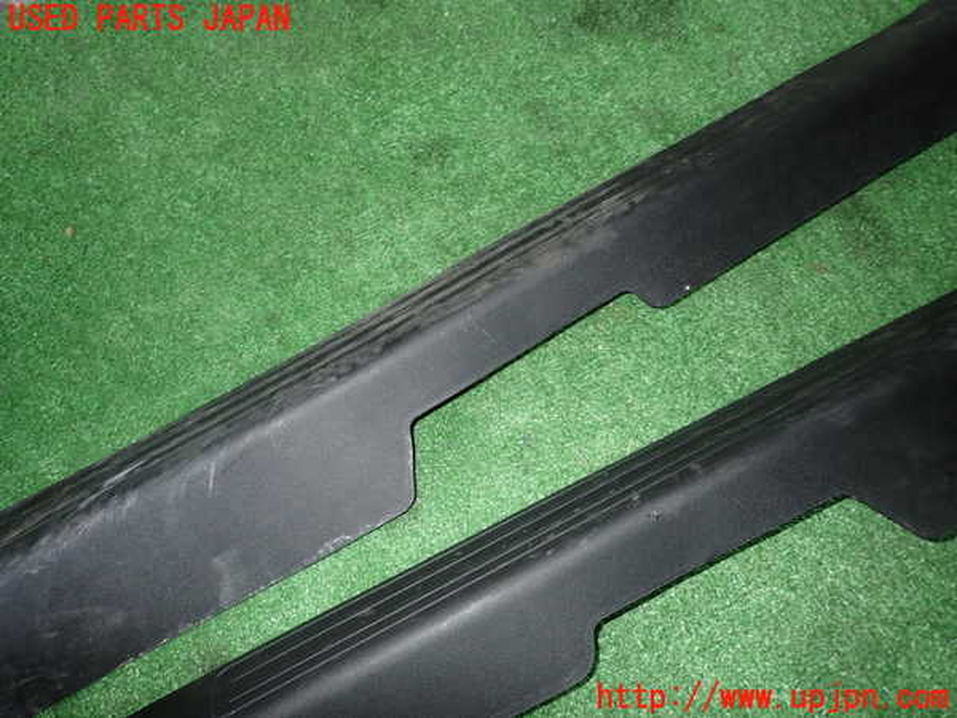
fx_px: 691
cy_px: 359
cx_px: 478
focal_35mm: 25
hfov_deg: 69.4
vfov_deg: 54.9
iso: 200
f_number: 5.6
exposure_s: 1/30
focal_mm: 4.5
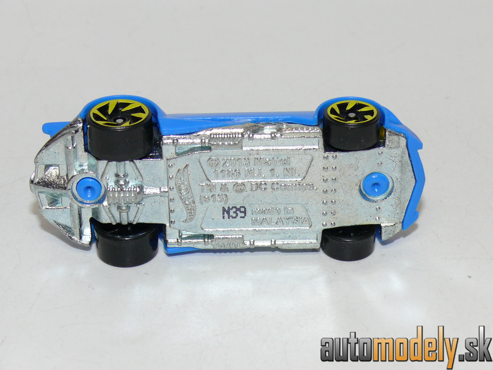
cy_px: 185
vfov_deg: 14.4
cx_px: 246
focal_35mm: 103
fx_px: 1467
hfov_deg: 19.1
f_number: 4
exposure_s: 1/30
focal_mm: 13.5
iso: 100
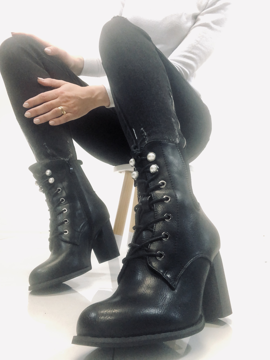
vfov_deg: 56.8
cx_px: 135
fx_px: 332
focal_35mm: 32
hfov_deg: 44.2
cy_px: 180
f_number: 2.2
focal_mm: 2.87
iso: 250
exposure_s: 1/50
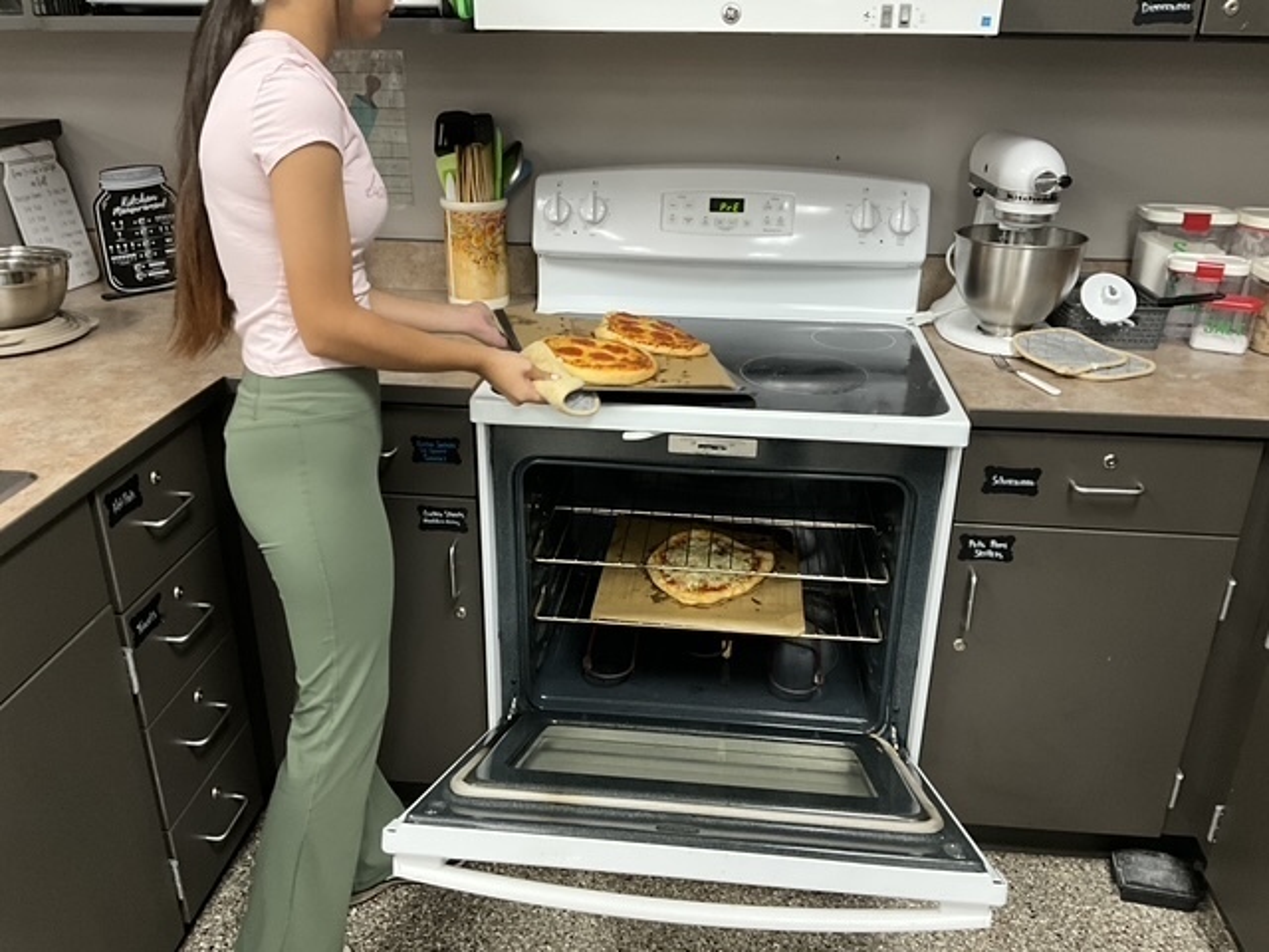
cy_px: 476
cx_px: 634
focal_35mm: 29
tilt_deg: -24.5
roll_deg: -1.7
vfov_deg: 48.2
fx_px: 1063
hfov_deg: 61.7
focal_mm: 3
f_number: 1.8
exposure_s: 1/40
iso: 200
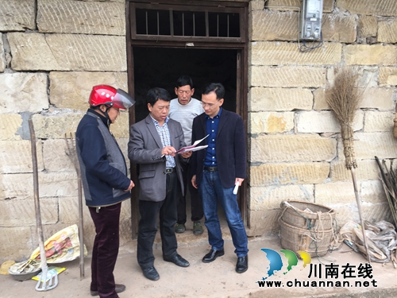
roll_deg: -0.9
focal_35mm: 29
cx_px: 198
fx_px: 333
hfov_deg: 61.7
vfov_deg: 48.2
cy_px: 149
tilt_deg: -6.8
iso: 32
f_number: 2.2
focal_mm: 4.15
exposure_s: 1/50
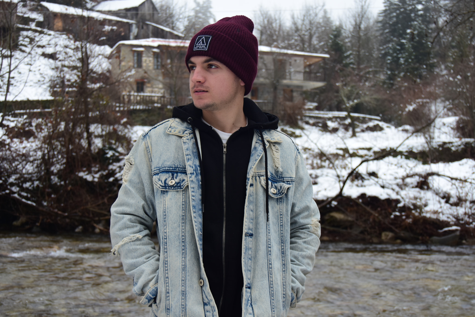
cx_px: 238
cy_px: 158
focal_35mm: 51
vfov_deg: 26.5
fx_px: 673
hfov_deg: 38.9
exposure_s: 1/50
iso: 200
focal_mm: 34
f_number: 5
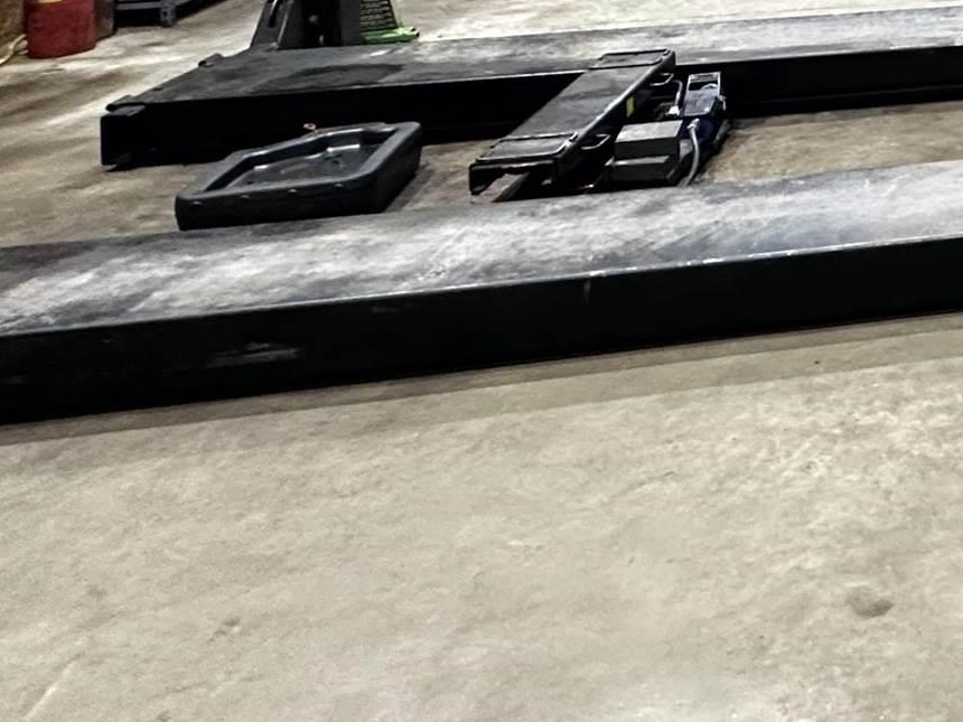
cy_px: -330
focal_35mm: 50
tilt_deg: -1.9
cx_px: 1506
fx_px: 1391
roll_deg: +0.3
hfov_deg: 25.9
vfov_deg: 23.8
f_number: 2.2
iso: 250
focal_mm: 2.22
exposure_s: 1/60
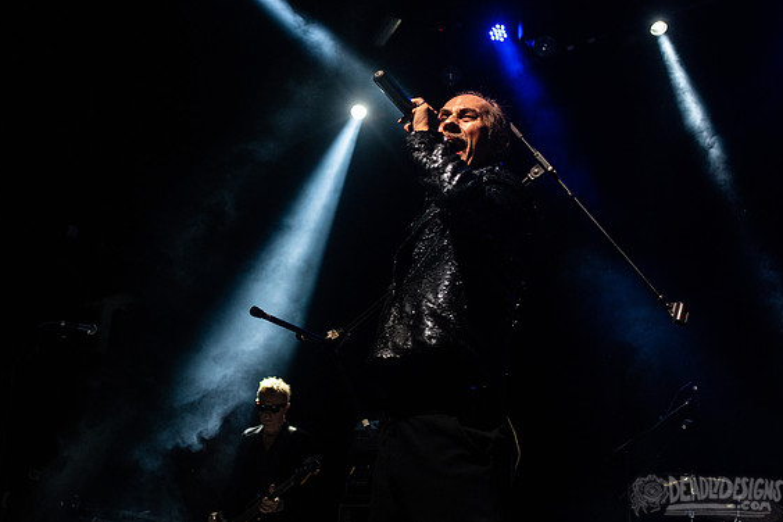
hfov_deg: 45.2
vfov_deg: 31.2
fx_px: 935
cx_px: 321
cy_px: 239
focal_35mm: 43
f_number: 3.2
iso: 3200
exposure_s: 1/400
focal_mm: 35
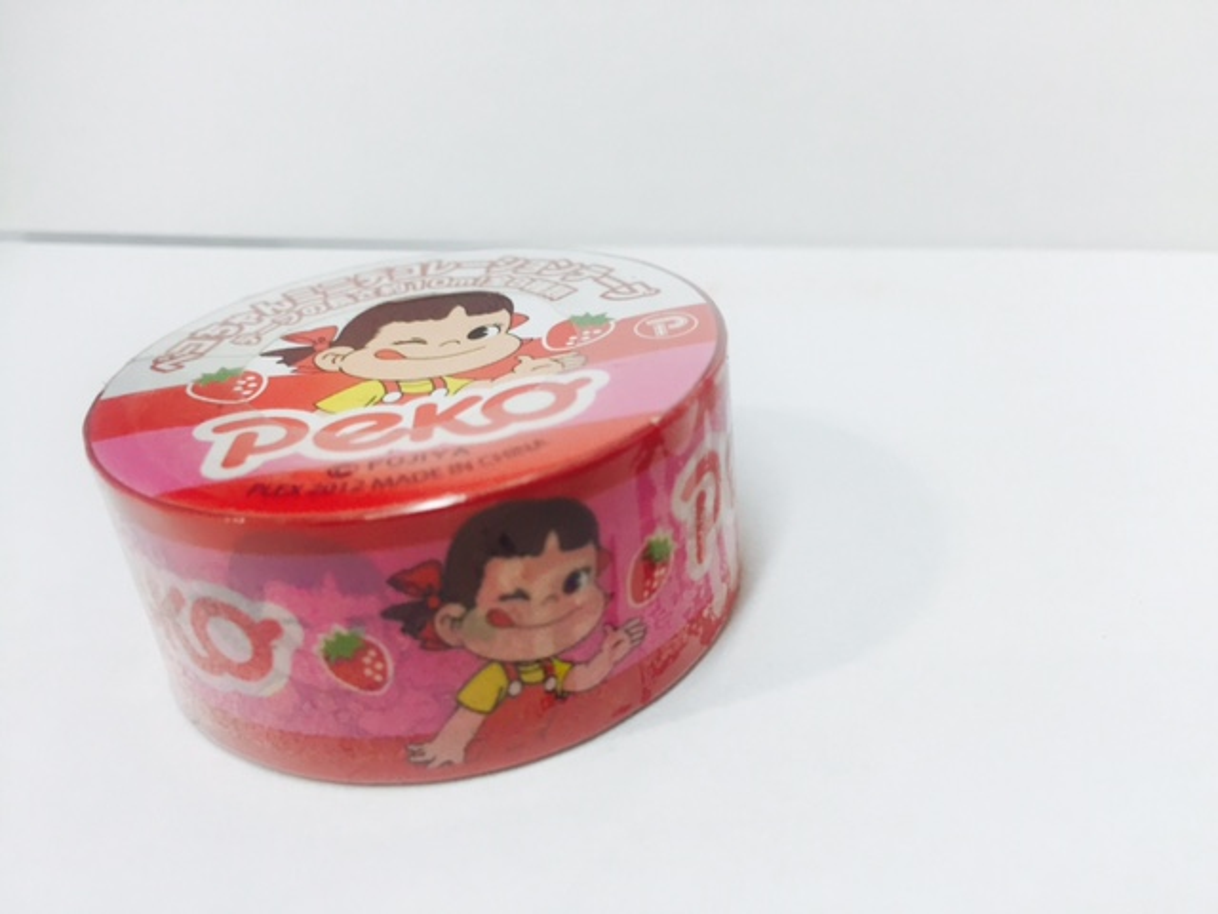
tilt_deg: -27.8
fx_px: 1020
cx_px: 609
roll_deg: +1.3
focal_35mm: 29
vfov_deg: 48.2
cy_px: 457
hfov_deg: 61.7
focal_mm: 4.15
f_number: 2.2
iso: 40
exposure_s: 1/33
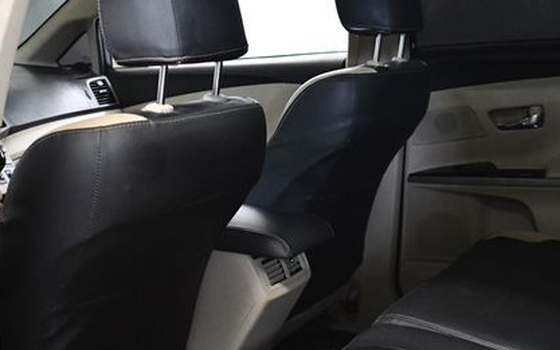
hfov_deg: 33.5
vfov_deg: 21.3
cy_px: 146
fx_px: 931
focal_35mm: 61
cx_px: 262
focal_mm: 26
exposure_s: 1/60
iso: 3200
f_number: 4
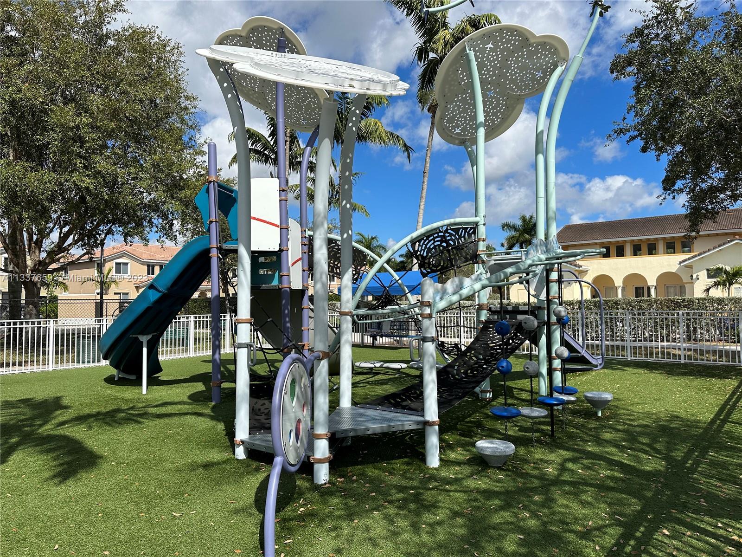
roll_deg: +0.5
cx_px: 371
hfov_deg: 71.6
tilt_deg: +1.7
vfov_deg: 56.8
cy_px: 278
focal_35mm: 24
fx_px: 514
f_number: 1.78
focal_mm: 6.86
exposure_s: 1/6211
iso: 80
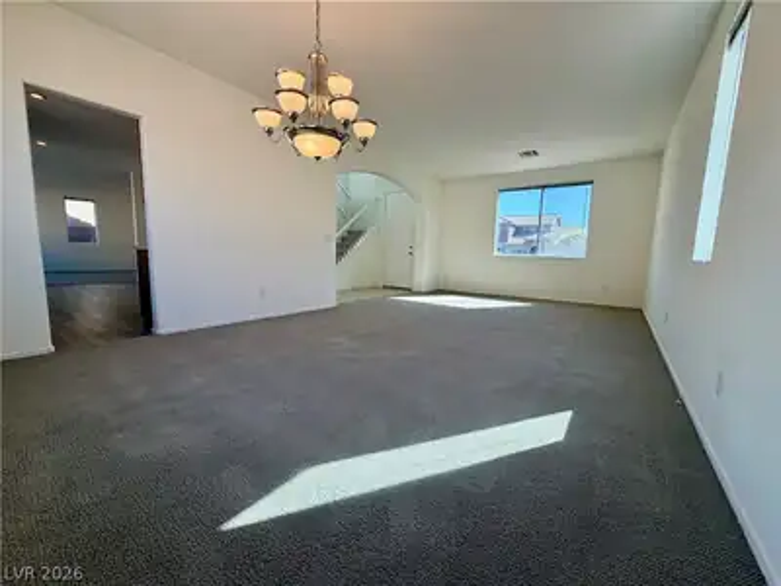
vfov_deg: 85.7
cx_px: 390
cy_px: 293
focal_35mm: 14
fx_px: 316
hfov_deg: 102.1
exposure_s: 1/188
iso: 64
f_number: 2.2
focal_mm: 2.22
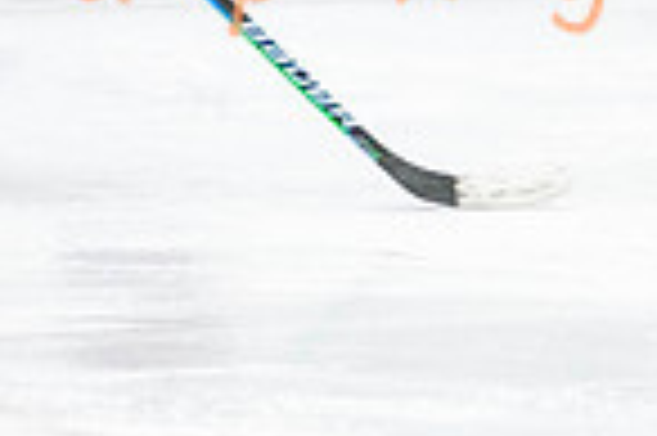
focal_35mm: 858
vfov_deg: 1.6
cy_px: -105
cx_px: -100
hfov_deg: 2.4
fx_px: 15641
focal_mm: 165
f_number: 2.8
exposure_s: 1/640
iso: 2500
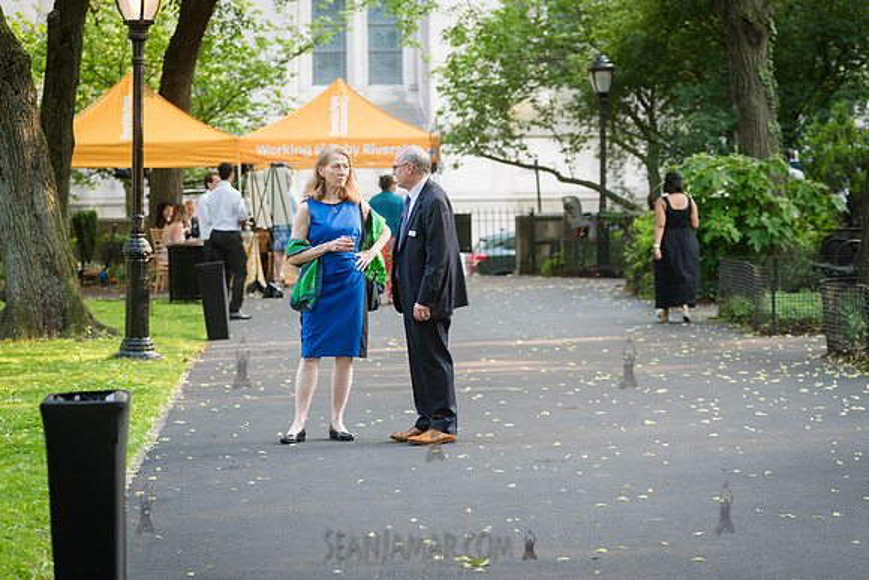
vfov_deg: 10.6
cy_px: 296
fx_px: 3131
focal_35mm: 130
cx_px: 432
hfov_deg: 15.8
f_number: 4
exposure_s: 1/160
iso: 500
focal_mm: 105
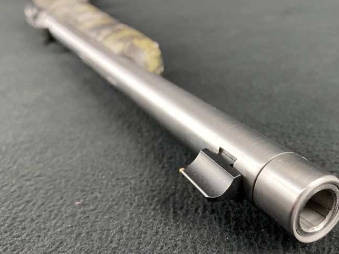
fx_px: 343
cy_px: 149
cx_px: 219
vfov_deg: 40.6
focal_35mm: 35
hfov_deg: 51.9
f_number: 1.8
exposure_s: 1/40
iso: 320
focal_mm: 4.25
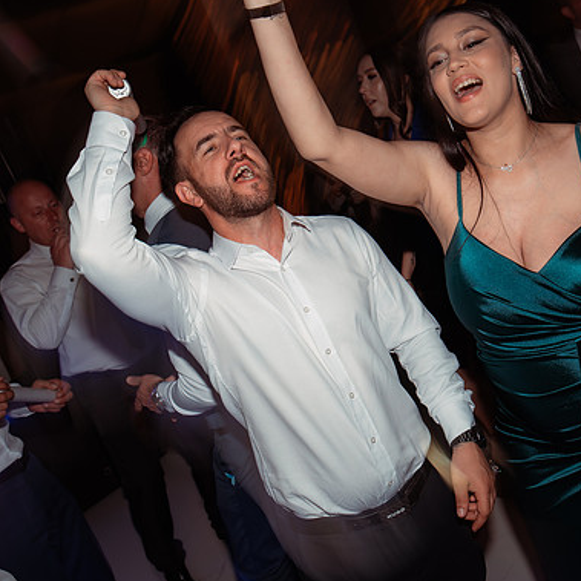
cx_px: 345
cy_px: 287
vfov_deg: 42.8
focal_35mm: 39
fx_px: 741
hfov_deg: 42.7
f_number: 6.3
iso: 100
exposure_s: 1/6
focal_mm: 30
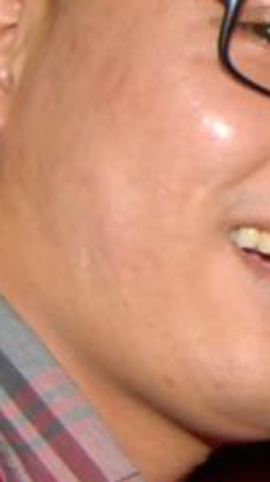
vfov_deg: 9.6
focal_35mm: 224
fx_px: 2856
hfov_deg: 5.0
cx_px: 973
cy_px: 379
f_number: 5.6
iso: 400
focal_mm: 29
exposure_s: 1/3
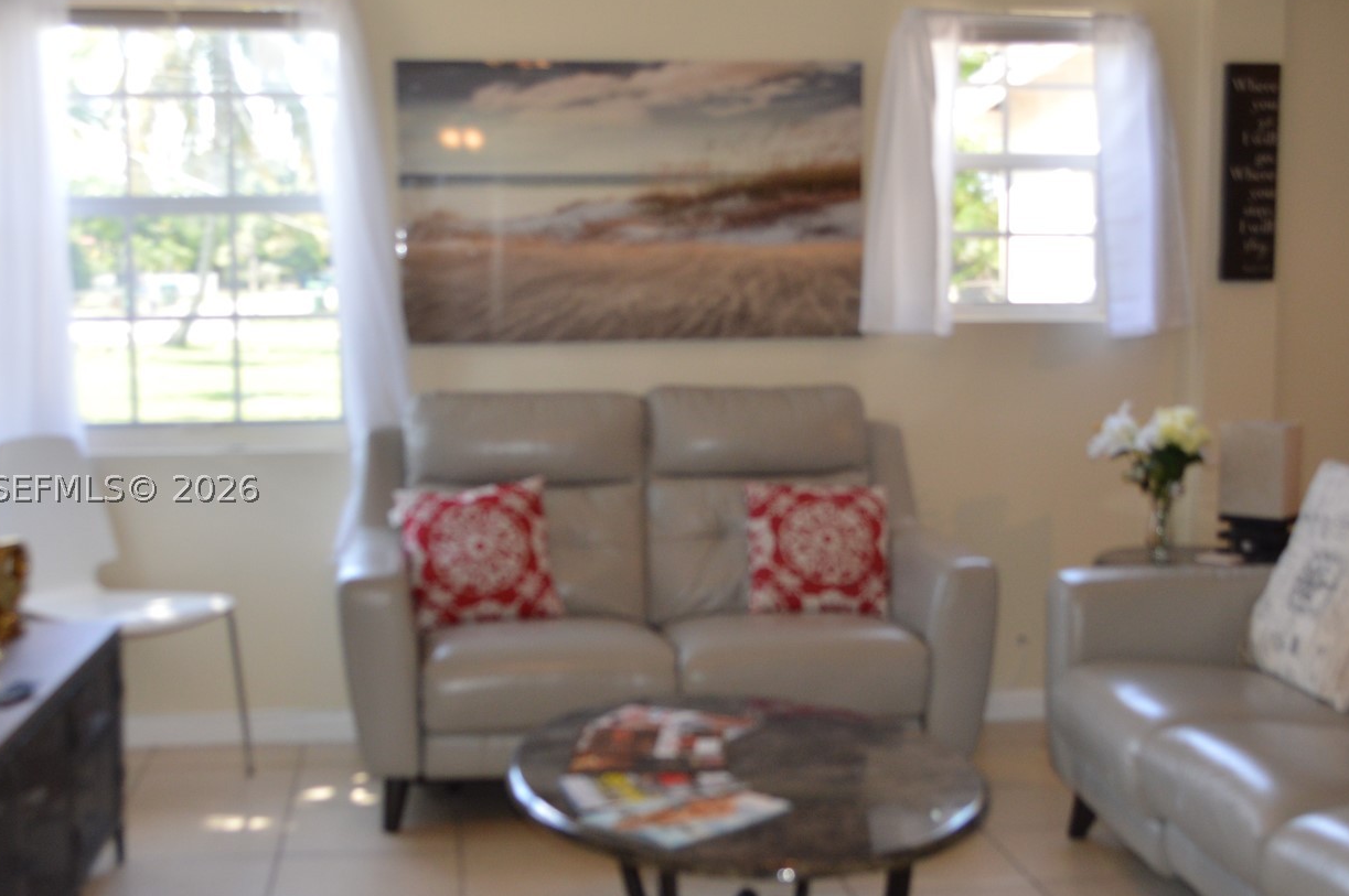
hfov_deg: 39.6
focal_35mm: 50
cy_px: 487
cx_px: 693
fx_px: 1872
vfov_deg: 26.9
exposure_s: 1/125
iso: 400
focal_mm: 24
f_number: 4
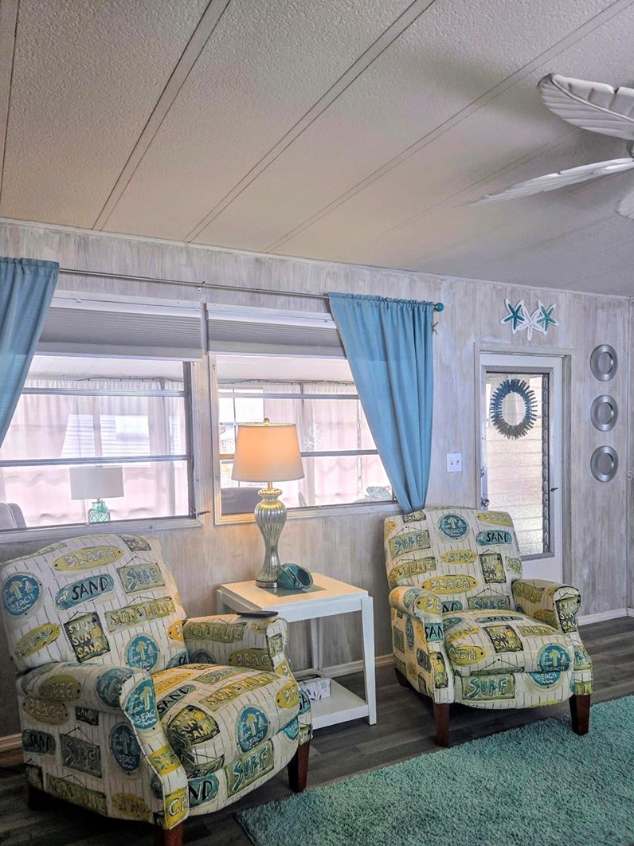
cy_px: 475
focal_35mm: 26
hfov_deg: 53.0
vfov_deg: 67.1
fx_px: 635
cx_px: 324
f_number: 1.8
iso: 80
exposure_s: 1/120
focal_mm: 5.4
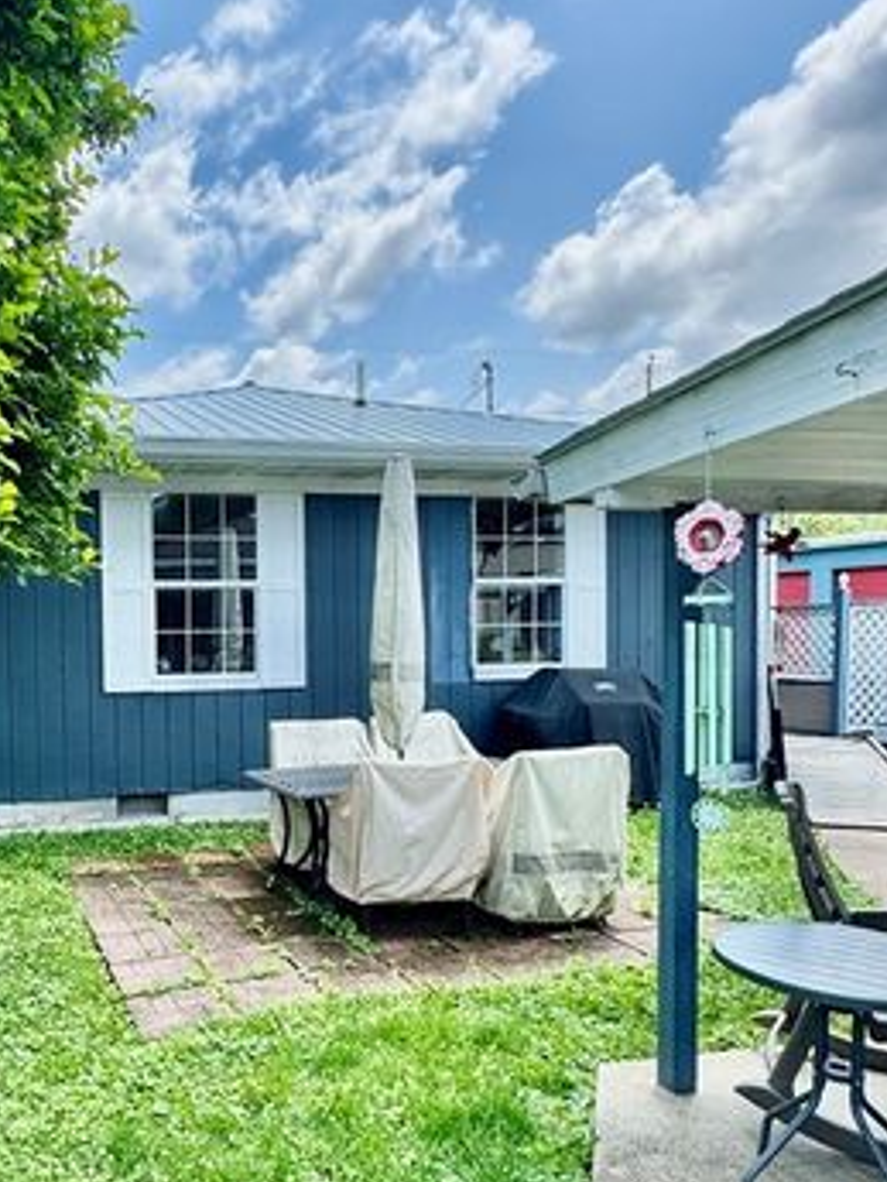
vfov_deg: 65.0
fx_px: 922
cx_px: 216
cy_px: 668
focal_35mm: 27
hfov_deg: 49.2
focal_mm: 2.22
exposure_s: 1/910
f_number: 2.2
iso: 40
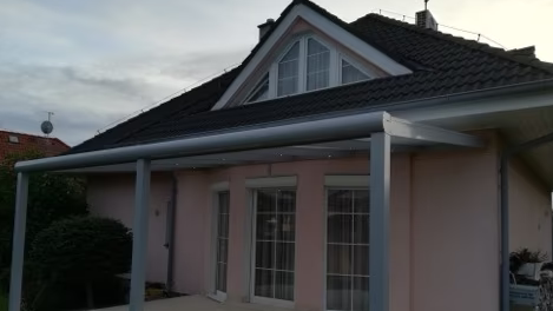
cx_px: 274
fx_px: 425
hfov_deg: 66.1
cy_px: 199
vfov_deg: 39.9
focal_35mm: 29
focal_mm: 3.83
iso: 64
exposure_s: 1/100
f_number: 2.2
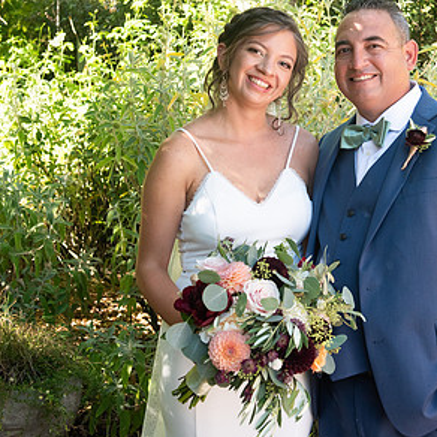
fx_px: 1014
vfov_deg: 24.3
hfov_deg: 24.2
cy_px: 182
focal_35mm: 71
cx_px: 283
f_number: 4.5
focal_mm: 42
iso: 640
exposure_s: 1/400
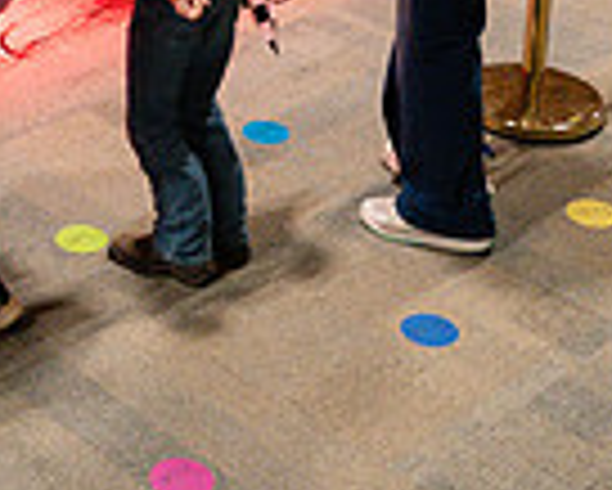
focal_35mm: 96
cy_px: -321
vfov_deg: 14.5
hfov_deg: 18.9
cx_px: -108
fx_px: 1740
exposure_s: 1/320
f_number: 2.8
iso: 2500
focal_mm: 24
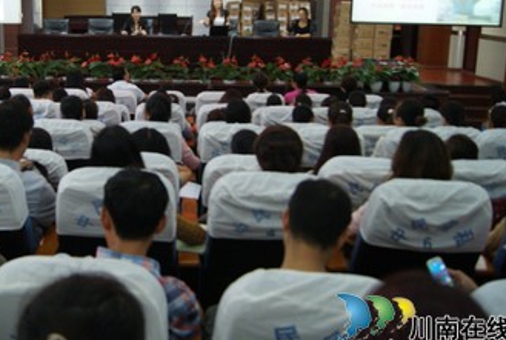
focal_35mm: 41
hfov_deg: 46.1
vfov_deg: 32.4
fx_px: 578
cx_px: 146
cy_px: 104
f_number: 3.5
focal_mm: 18
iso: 400
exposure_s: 1/15
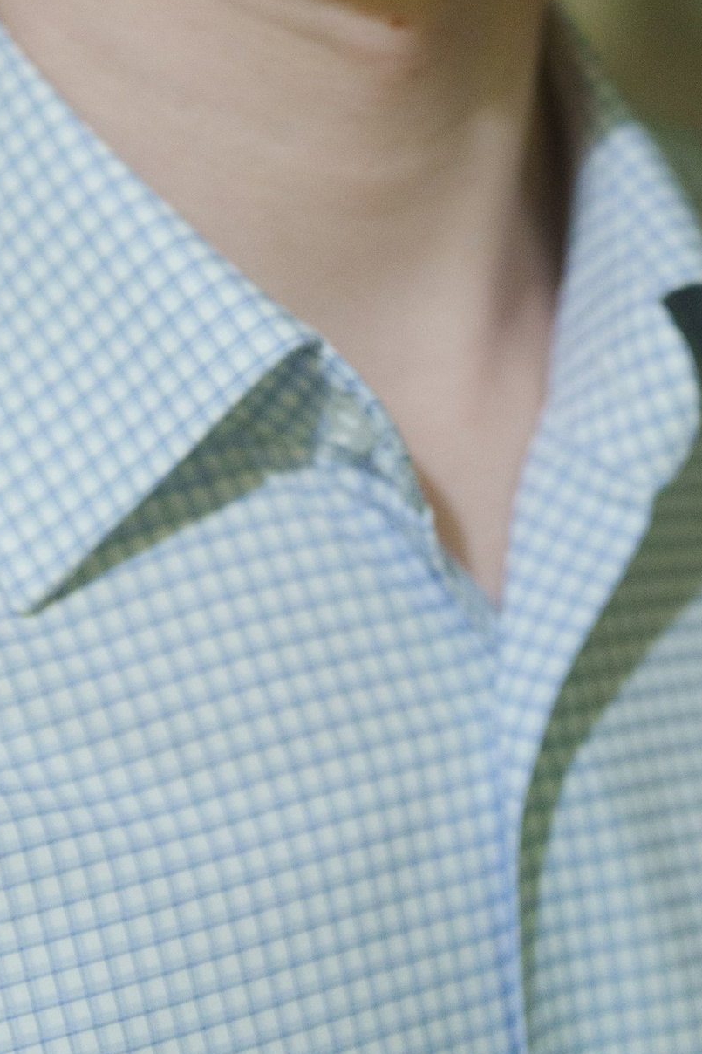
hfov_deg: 8.6
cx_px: 366
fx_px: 4652
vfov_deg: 12.5
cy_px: -359
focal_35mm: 159
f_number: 2.2
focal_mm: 50
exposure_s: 1/125
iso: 1000
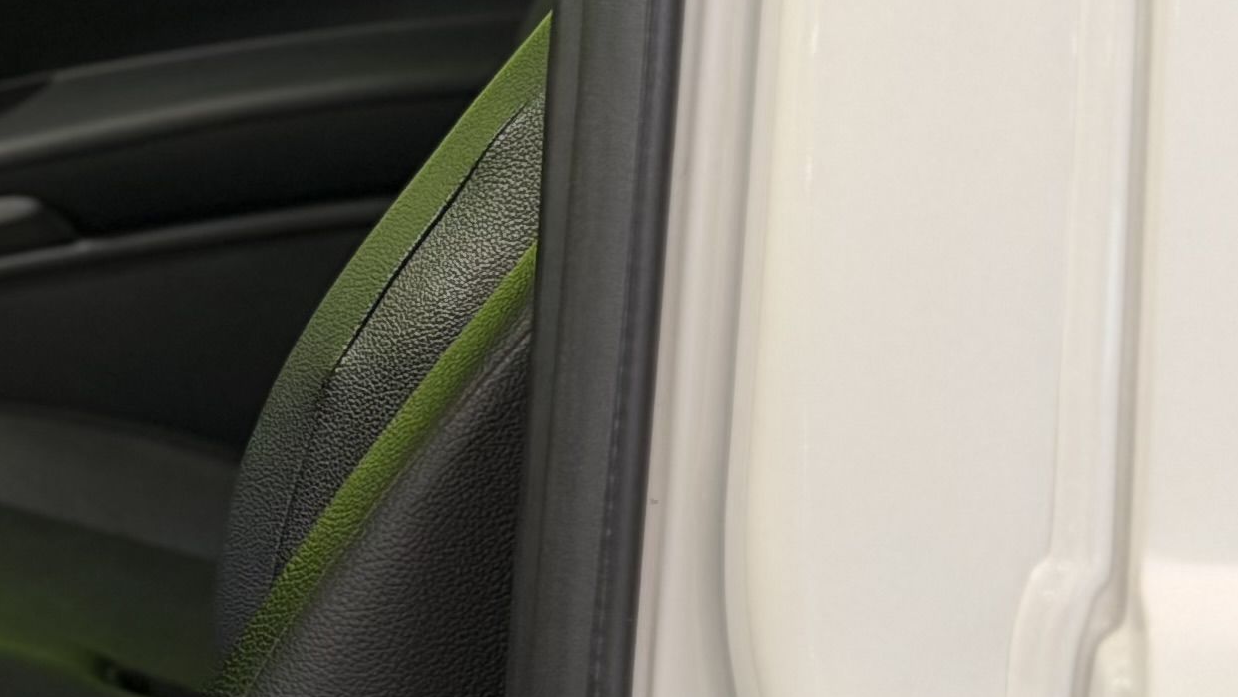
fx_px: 5582
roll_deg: -0.2
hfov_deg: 12.1
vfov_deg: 7.1
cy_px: 157
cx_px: -624
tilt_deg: -9.6
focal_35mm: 170
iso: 200
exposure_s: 1/60
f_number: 1.78
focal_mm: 6.76
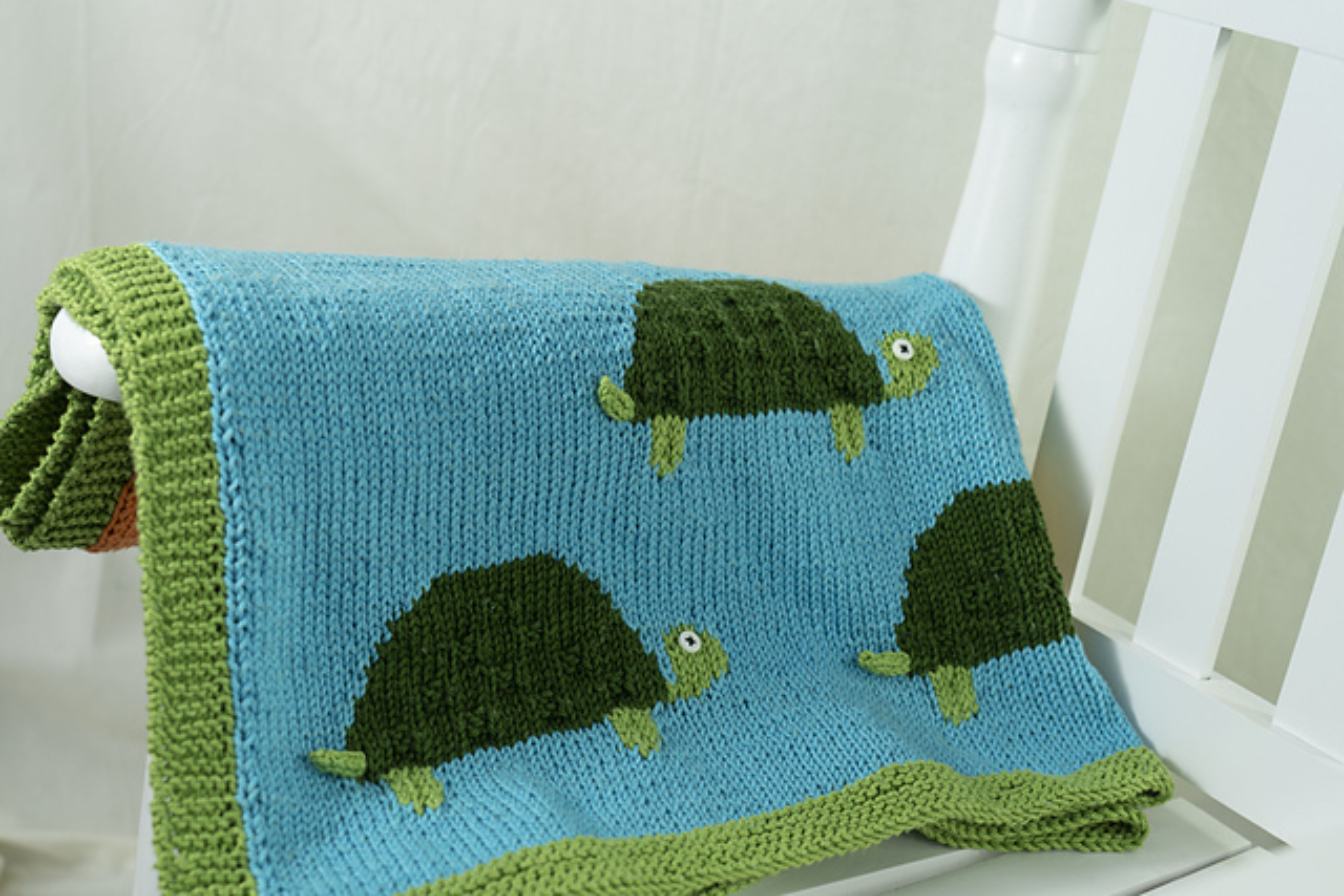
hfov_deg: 38.9
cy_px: 448
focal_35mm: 51
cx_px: 672
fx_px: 1904
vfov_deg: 26.5
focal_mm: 51
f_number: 5
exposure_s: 1/60
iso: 200
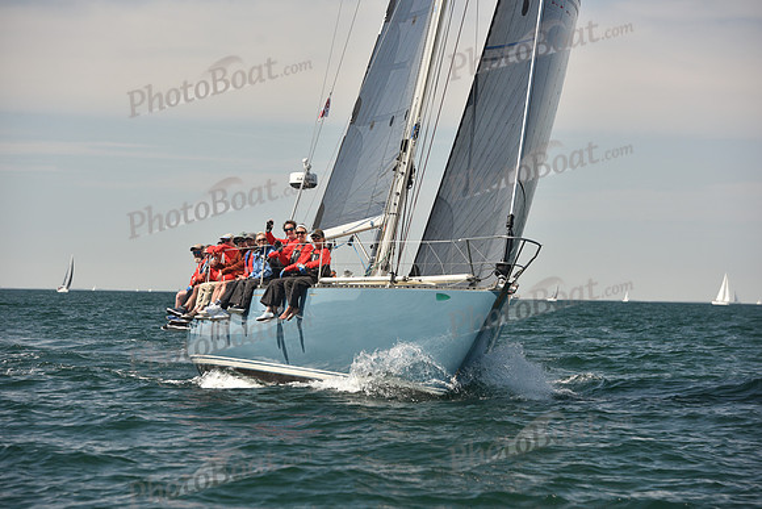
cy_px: 254
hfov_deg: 14.7
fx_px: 2964
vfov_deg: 9.8
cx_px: 381
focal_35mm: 140
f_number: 5.6
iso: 250
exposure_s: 1/640
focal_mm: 140
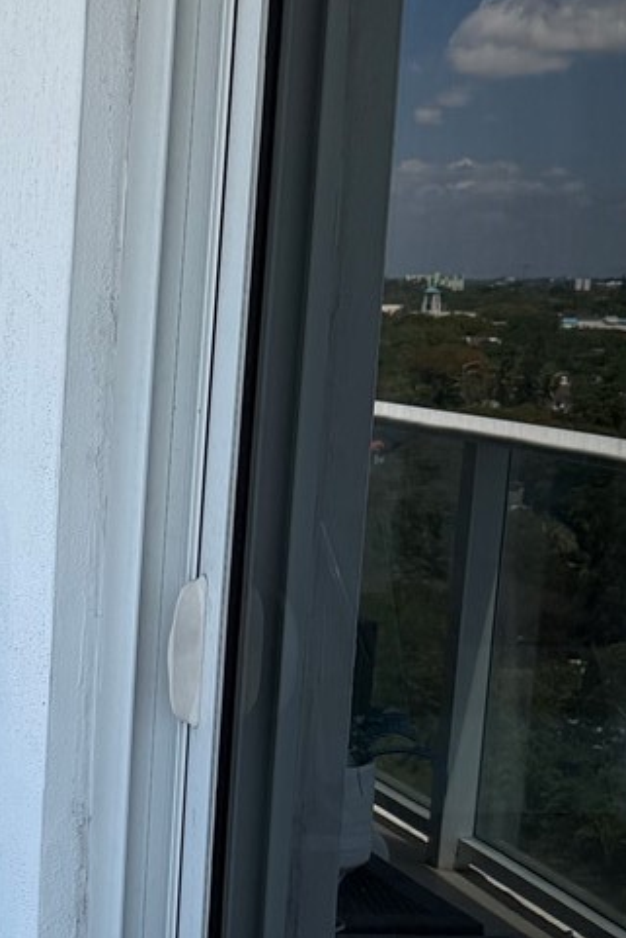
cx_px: -396
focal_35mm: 83
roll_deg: -0.1
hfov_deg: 14.9
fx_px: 2163
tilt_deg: -11.1
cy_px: 698
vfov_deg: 24.2
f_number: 1.78
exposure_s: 1/3584
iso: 80
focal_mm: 6.76
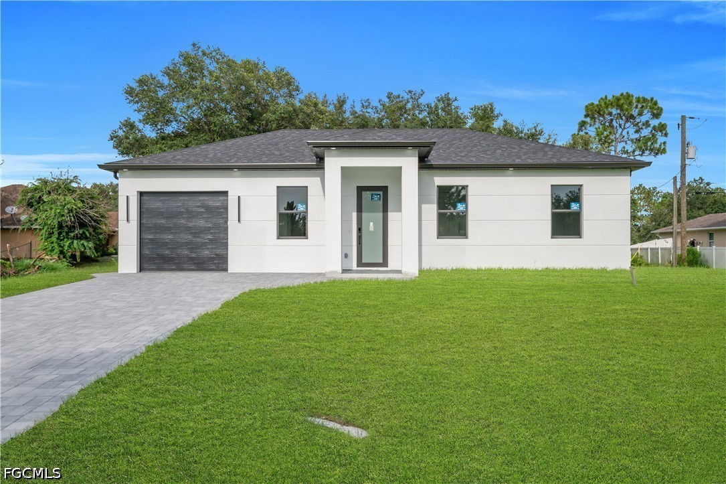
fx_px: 605
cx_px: 363
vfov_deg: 43.6
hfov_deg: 61.9
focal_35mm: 30
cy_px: 242
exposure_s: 1/250
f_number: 8
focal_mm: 20
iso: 100
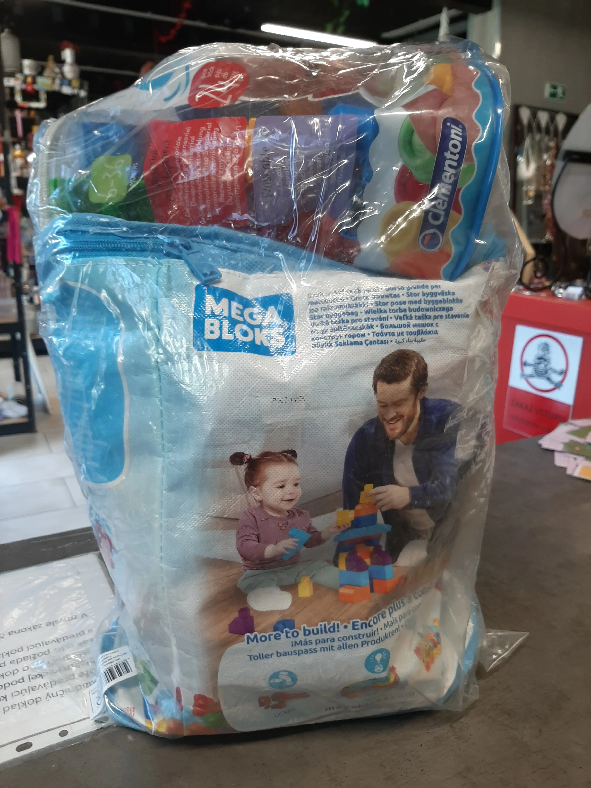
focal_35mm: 26
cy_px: 394
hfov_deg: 53.1
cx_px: 296
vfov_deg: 67.3
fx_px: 592
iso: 64
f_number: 1.7
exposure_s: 1/50
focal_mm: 3.93
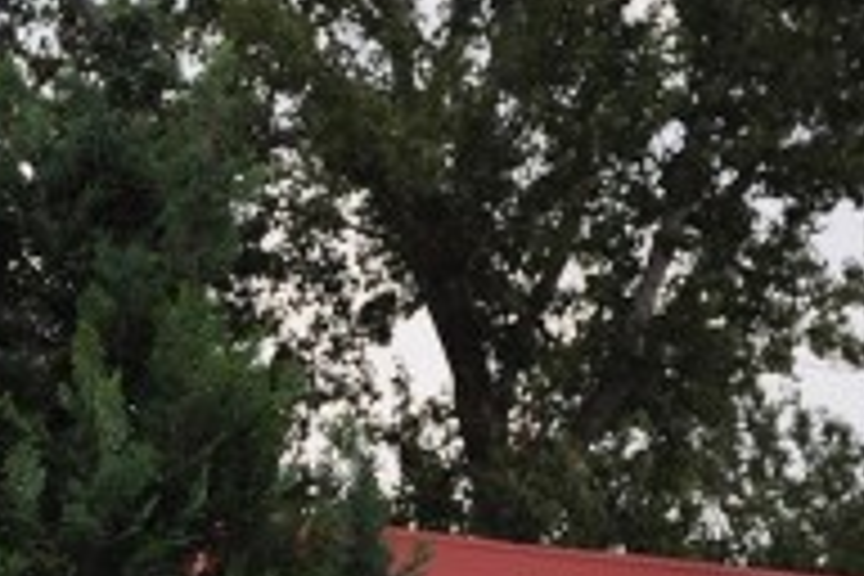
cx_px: -140
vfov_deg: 4.4
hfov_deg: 6.6
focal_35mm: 310
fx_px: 7439
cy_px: 632
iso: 400
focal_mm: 62
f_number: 6.3
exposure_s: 1/640
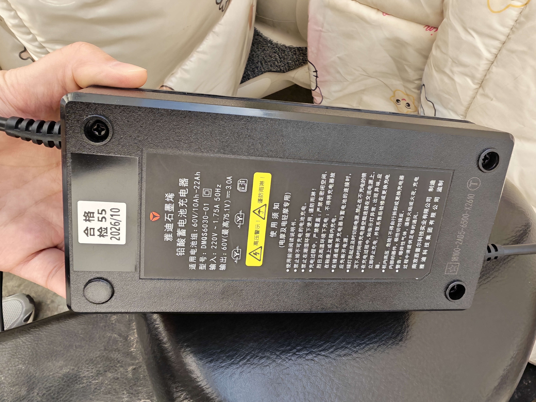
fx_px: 372
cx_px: 268
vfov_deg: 56.8
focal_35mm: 24
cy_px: 201
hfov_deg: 71.6
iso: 50
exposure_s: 1/300
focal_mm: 1.82
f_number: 2
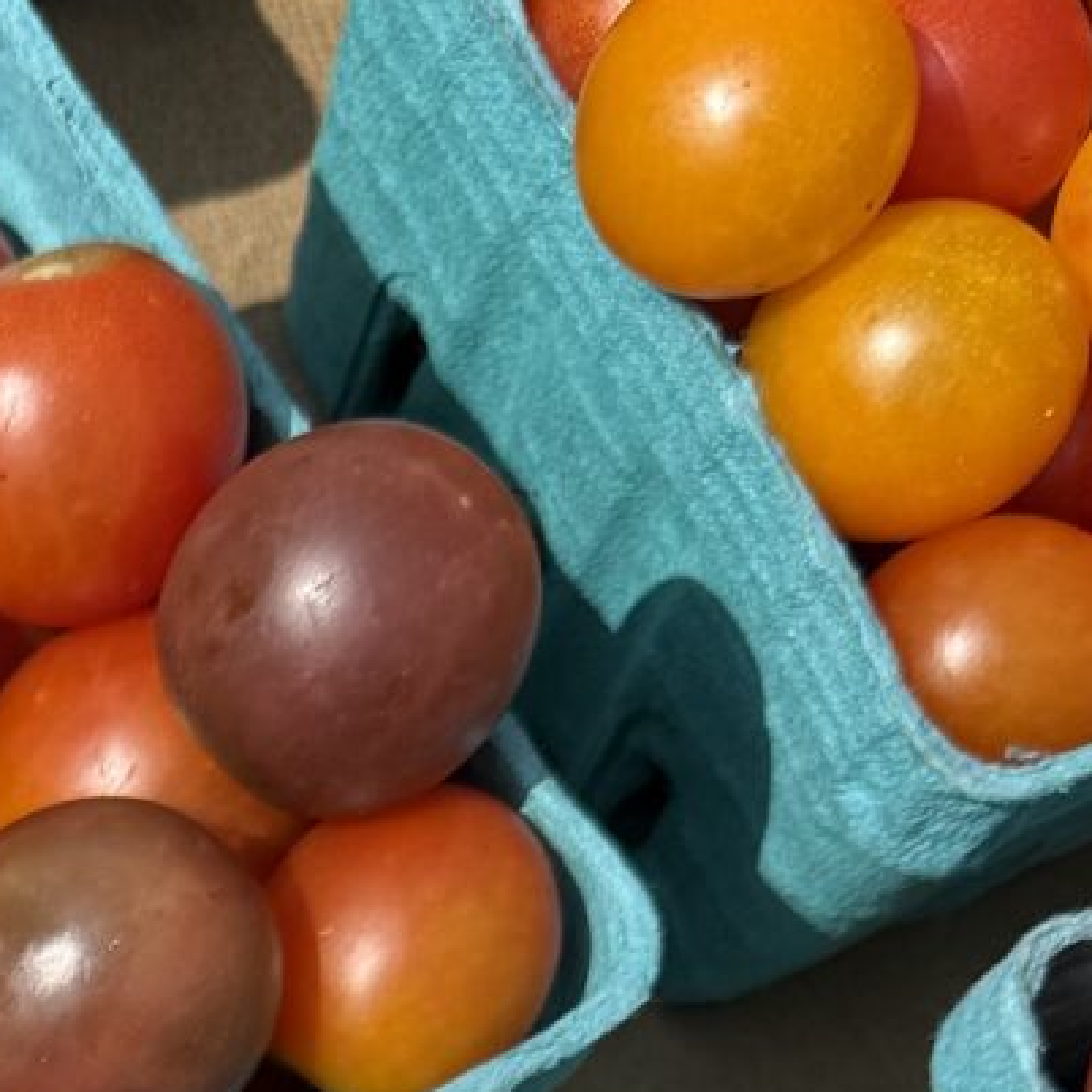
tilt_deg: -81.3
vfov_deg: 13.4
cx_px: -815
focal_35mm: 108
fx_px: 3855
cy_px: 2301
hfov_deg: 14.4
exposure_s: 1/2907
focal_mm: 6.76
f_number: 1.78
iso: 80
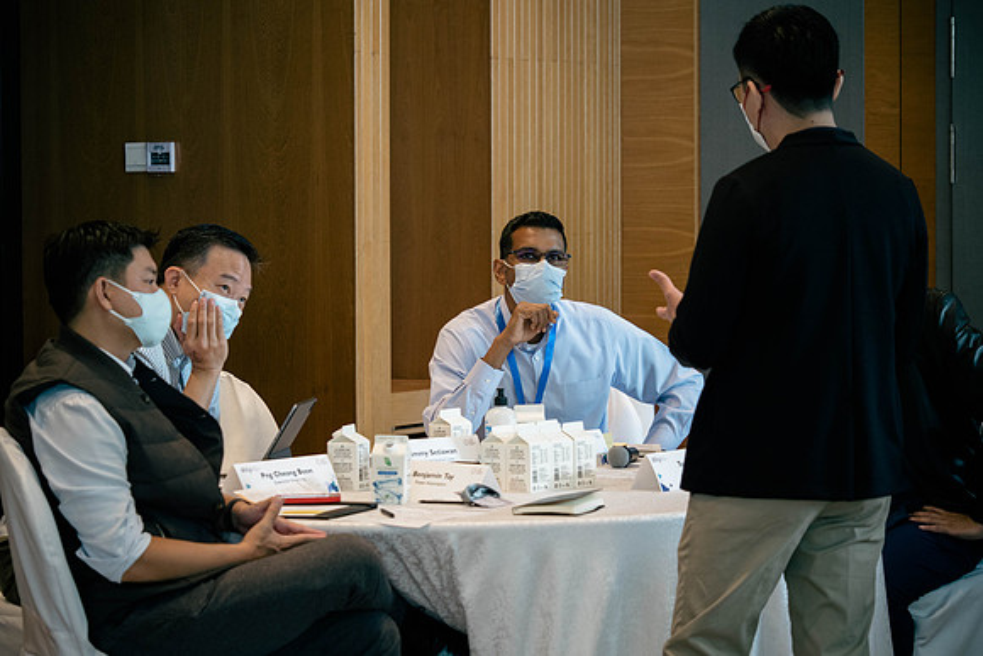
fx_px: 3891
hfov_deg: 14.4
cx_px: 492
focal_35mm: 142
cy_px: 328
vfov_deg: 9.6
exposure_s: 1/80
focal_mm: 66
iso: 800
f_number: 2.8
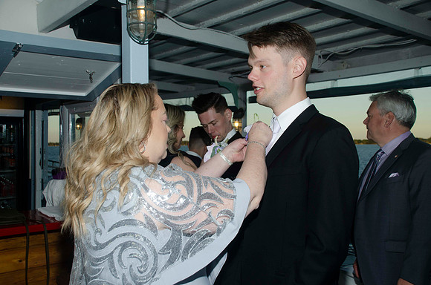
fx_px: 466
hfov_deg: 49.6
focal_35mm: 39
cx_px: 216
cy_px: 142
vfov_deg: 34.1
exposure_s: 1/250
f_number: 5.6
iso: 100
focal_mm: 26
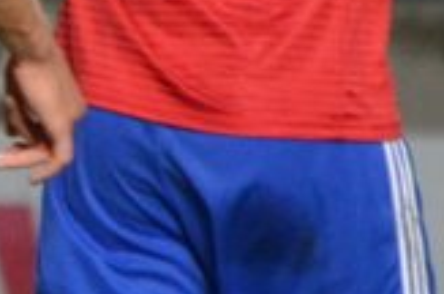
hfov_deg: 0.6
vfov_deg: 0.4
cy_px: -4
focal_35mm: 3314
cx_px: -558
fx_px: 40792
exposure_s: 1/250
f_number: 5.6
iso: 1600
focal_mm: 300
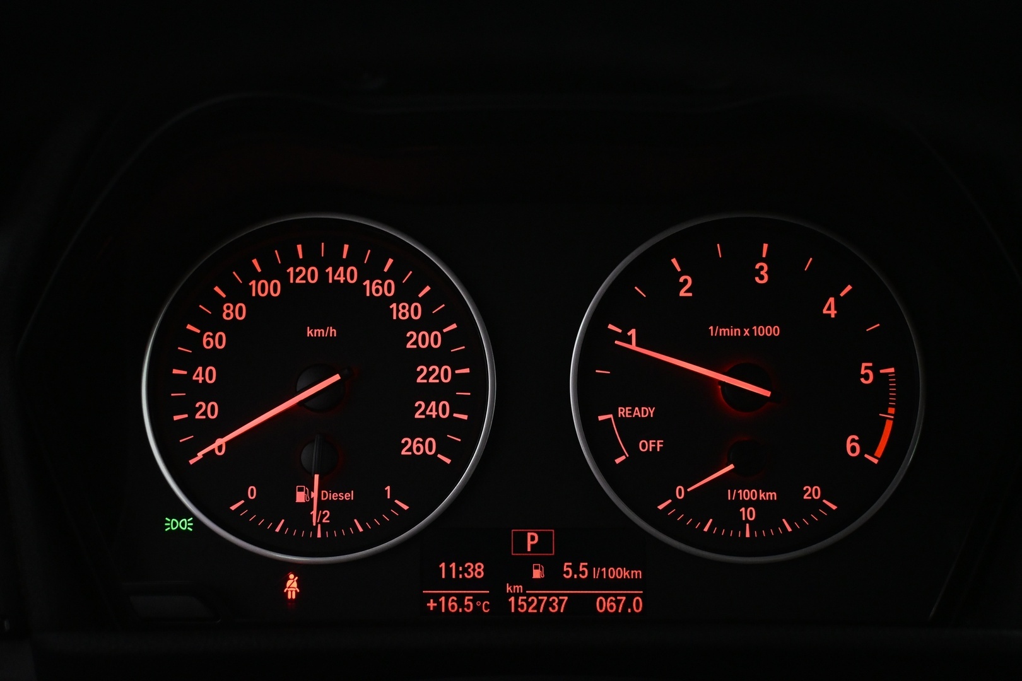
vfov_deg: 26.5
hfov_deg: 38.9
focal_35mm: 51
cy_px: 340
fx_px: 1448
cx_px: 511
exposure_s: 1/100
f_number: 5
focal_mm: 34
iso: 3200
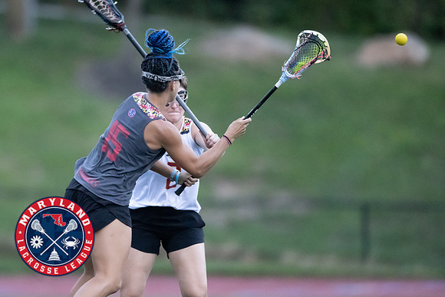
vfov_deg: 2.5
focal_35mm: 555
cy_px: 141
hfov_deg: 3.7
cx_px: 140
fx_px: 6863
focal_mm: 400
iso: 18000
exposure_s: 1/1000
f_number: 2.8
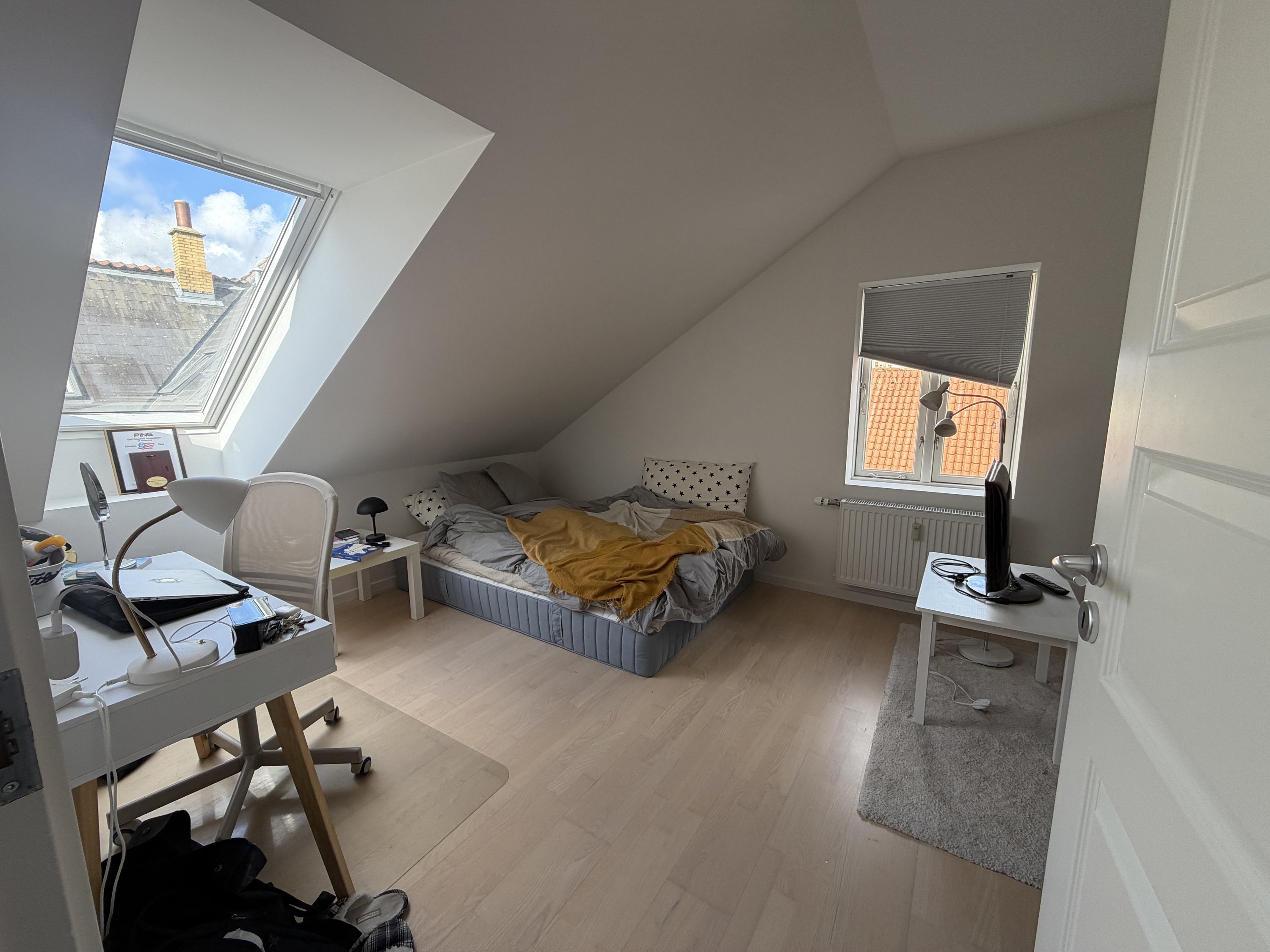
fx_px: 514
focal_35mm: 14
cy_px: 476
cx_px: 635
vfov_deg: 85.7
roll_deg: +0.4
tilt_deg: -8.7
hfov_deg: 102.1
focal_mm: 2.22
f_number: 2.2
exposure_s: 1/121
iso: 80
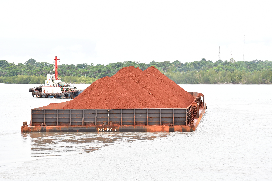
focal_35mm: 112
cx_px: 136
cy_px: 90
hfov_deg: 18.3
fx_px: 846
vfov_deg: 12.2
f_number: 10
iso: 1000
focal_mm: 75
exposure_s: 1/250
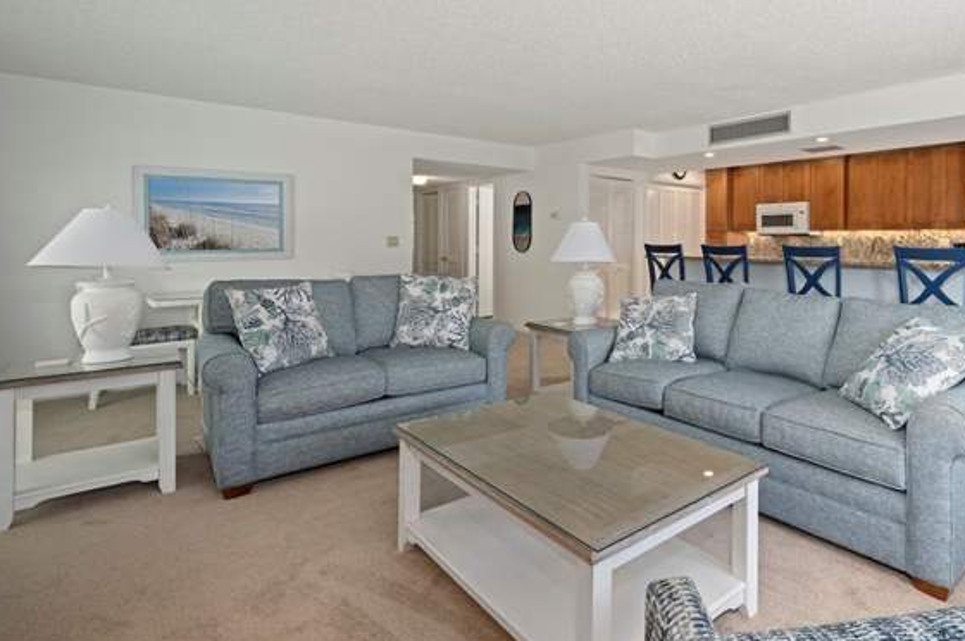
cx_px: 644
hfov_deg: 81.2
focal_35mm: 20
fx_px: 535
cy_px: 238
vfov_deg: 60.9
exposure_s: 1
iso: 160
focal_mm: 14
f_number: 9
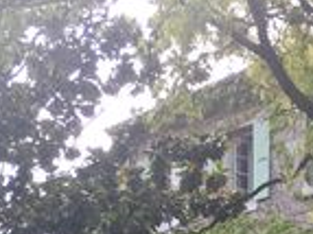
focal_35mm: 122
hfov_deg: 16.0
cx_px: 285
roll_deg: -0.3
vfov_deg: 11.4
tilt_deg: +3.2
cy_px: 400
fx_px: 1102
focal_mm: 4.15
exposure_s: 1/234
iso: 25
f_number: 2.2
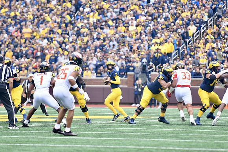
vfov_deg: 4.6
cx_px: 114
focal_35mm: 300
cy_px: 76
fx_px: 1899
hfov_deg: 6.9
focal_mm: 200
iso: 640
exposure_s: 1/1250
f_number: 2.8
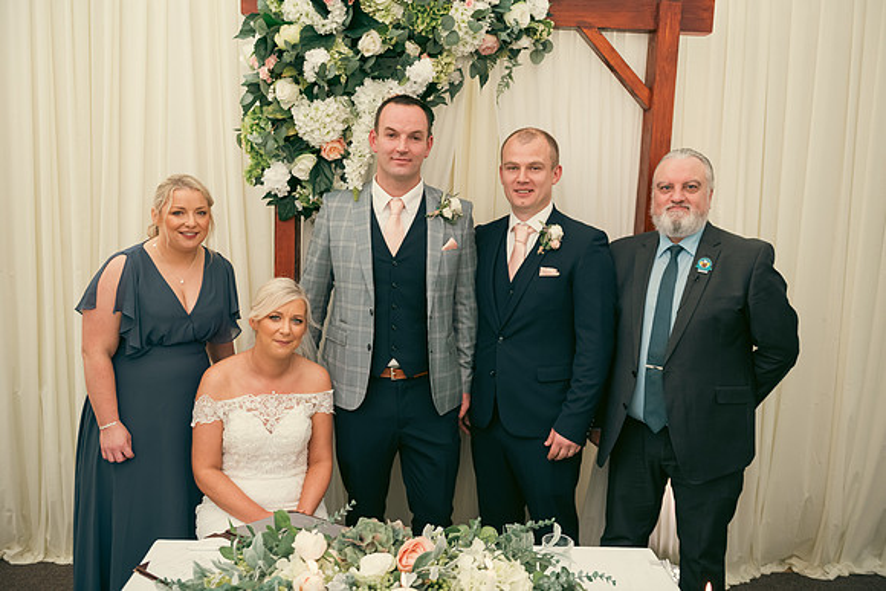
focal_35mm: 32
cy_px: 296
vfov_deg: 41.1
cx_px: 443
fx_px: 788
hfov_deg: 58.7
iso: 500
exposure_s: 1/160
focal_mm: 32
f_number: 3.5
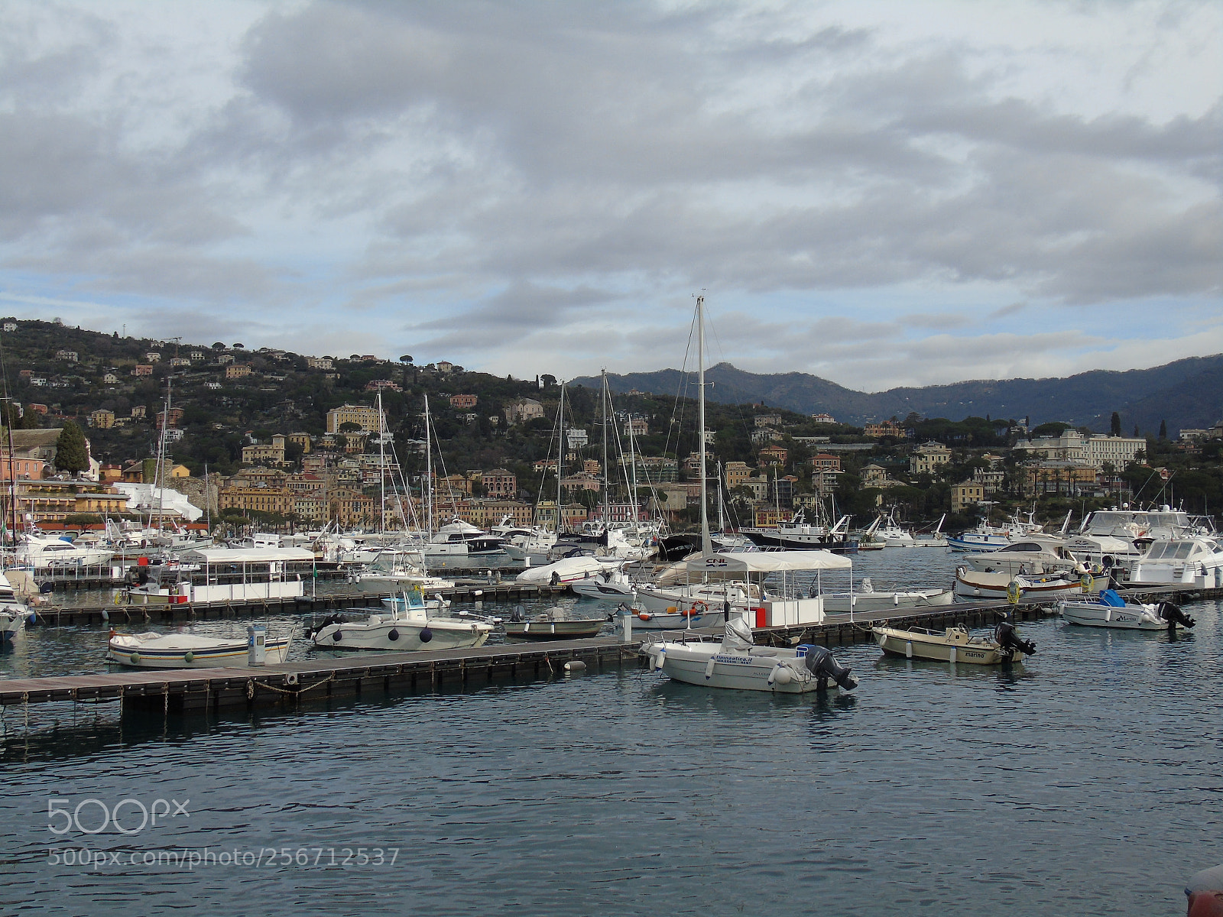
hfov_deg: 46.8
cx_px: 612
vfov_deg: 36.0
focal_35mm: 40
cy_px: 458
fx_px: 1413
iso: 80
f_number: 3.9
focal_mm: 7.1
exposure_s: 1/800
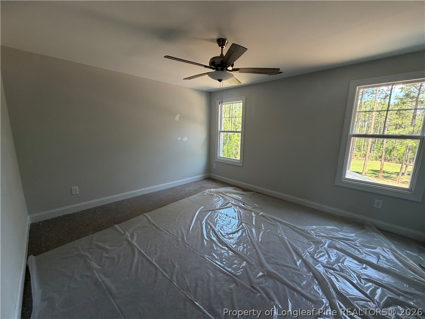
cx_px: 212
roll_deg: -0.7
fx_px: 172
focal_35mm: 14
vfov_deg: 85.7
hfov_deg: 102.1
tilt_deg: -11.3
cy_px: 160
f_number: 2.2
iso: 160
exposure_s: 1/121
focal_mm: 2.22
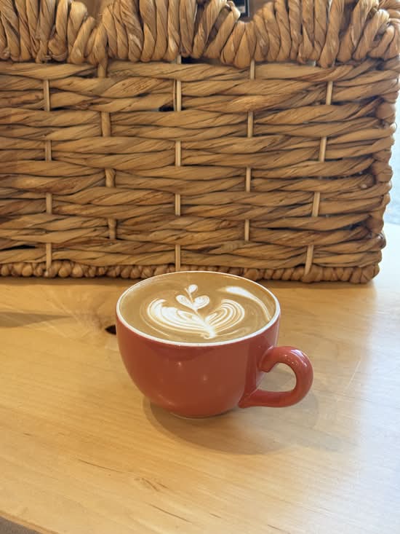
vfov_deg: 39.7
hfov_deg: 30.3
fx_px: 739
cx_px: 200
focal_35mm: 48
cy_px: 267
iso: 200
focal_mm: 6.76
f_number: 1.78
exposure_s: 1/120
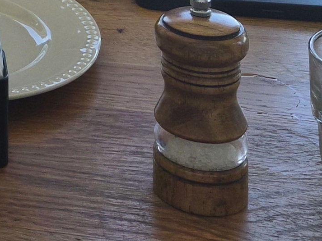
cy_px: -372
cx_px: -205
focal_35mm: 129
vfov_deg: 9.9
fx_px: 1200
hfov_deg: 14.0
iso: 50
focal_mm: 5.4
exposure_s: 1/1260
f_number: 1.8
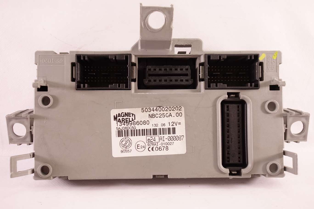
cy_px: 104
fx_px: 253
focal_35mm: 29
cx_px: 157
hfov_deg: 63.7
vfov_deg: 45.0
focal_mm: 10.91
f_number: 4.5
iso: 400
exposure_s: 1/30
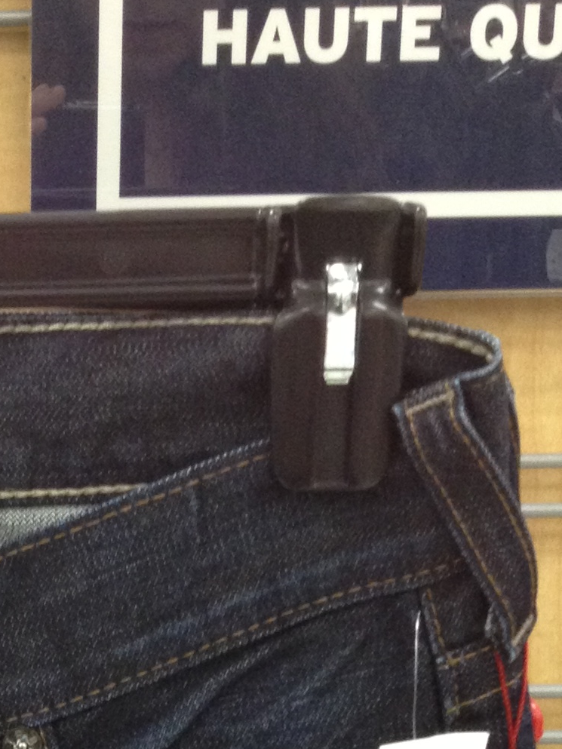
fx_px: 2489
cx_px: -124
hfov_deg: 12.6
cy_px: 1143
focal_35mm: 115
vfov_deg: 15.7
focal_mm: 4.28
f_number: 2.4
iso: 160
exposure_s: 1/20
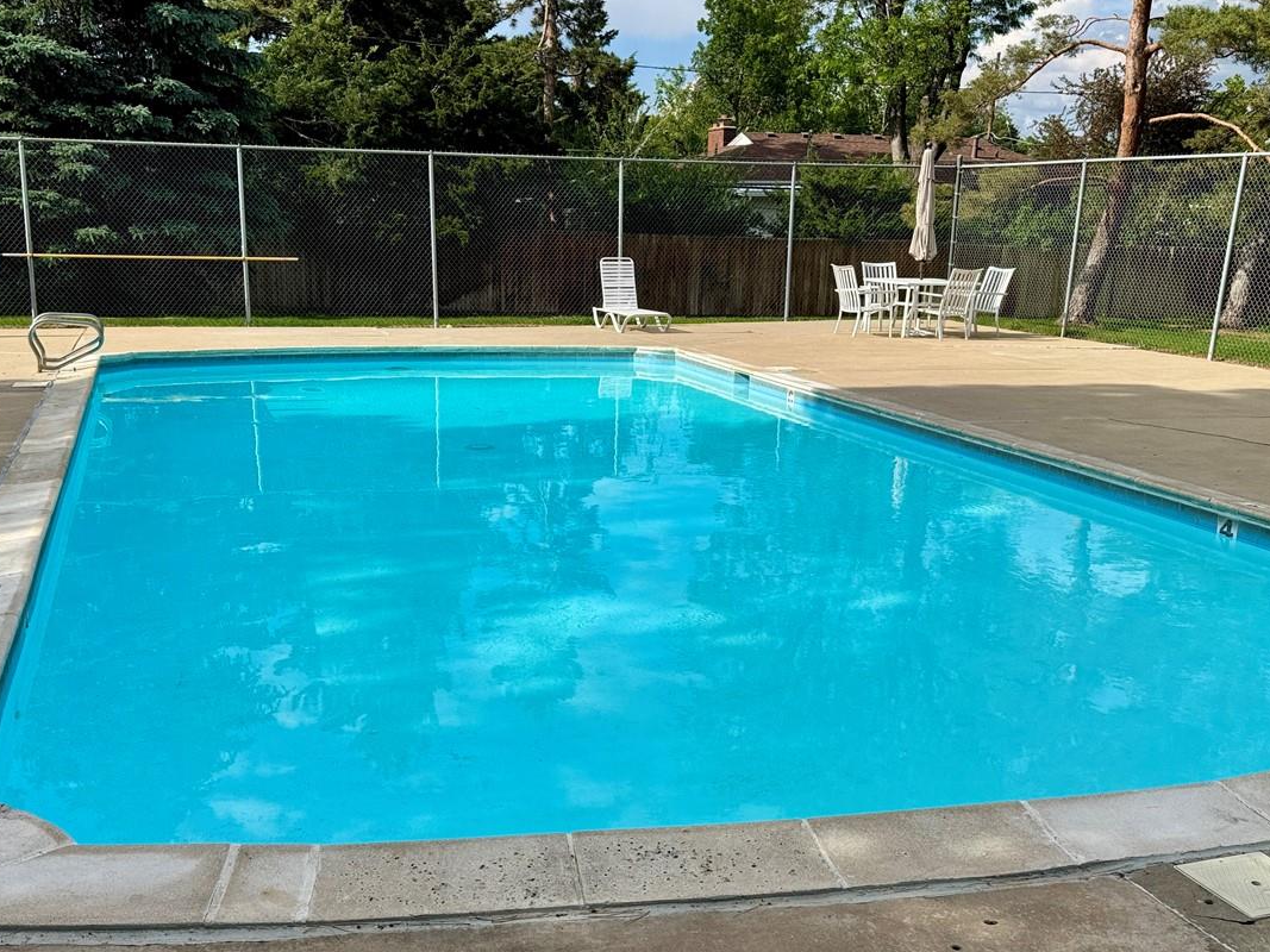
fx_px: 1321
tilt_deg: -14.4
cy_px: 581
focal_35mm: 36
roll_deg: -1.0
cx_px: 611
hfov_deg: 51.3
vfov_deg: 39.4
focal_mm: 6.76
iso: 80
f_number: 1.78
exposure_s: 1/4950
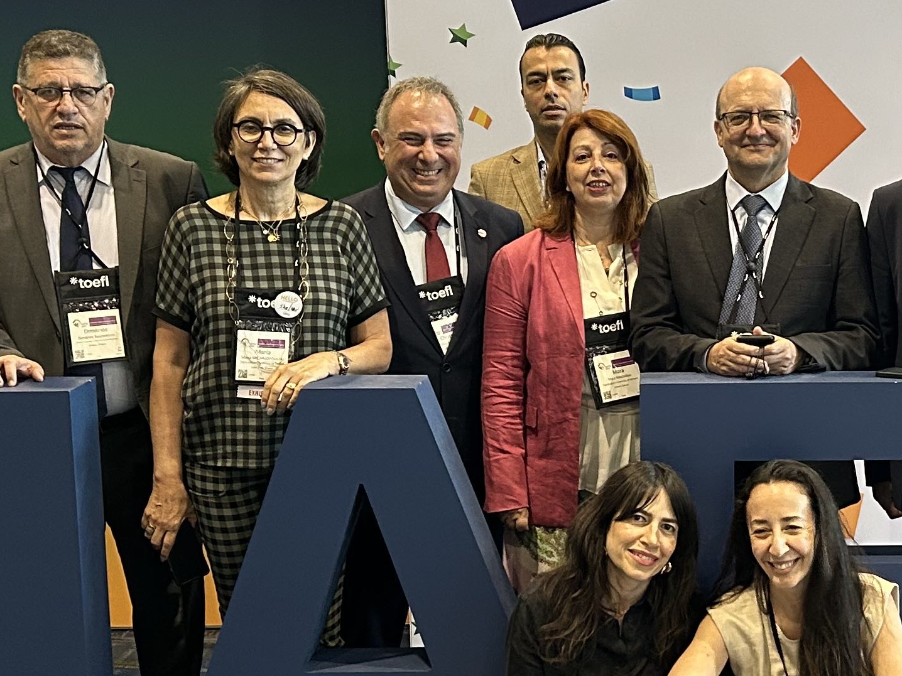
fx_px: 1902
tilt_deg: -9.7
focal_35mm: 73
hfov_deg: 26.2
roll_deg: +0.3
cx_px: 716
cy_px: 362
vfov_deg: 20.2
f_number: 1.5
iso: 320
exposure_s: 1/60
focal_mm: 5.7
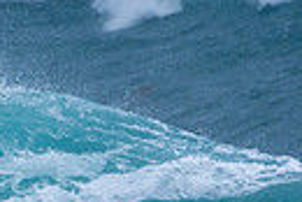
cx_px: 109
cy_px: 407
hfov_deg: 0.6
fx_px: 26941
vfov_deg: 0.4
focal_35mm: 3208
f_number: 5.6
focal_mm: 480
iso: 280
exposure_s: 1/1000
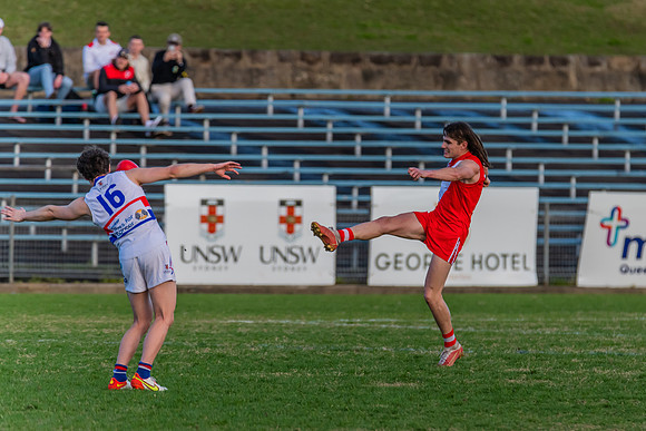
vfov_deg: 2.3
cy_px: 244
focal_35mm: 591
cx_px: 419
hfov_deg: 3.5
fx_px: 10602
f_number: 6
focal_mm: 450
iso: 1000
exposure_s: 1/1600
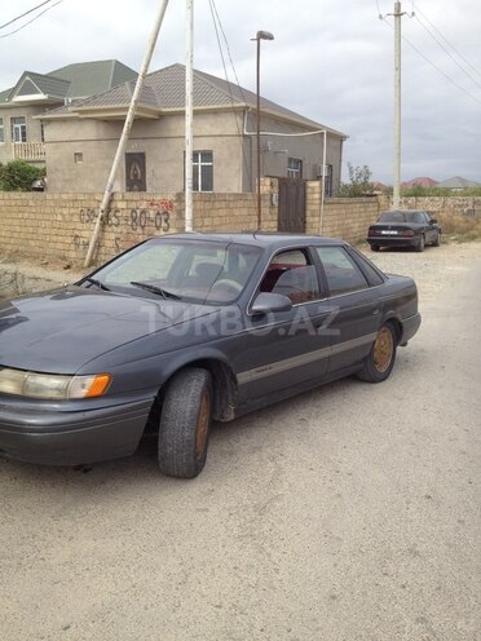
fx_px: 648
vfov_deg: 52.6
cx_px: 240
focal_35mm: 35
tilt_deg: -13.1
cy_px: 320
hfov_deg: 40.7
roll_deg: -0.3
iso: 50
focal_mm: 4.28
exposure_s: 1/1453
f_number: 2.4
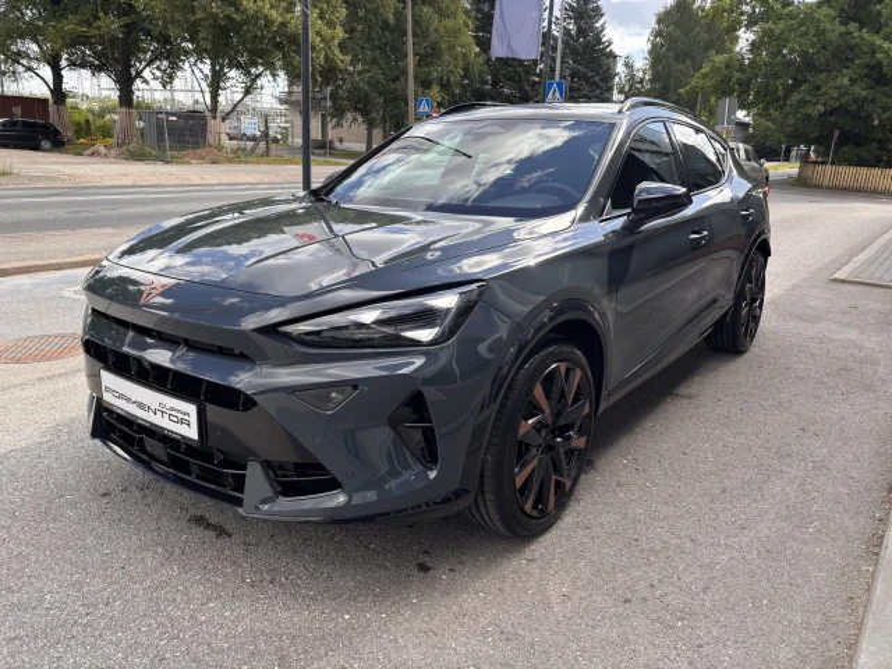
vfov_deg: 53.1
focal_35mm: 26
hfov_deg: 67.3
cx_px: 446
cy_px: 334
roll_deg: -2.6
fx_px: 670
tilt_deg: -15.7
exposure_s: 1/684
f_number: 1.6
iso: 50
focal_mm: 5.96
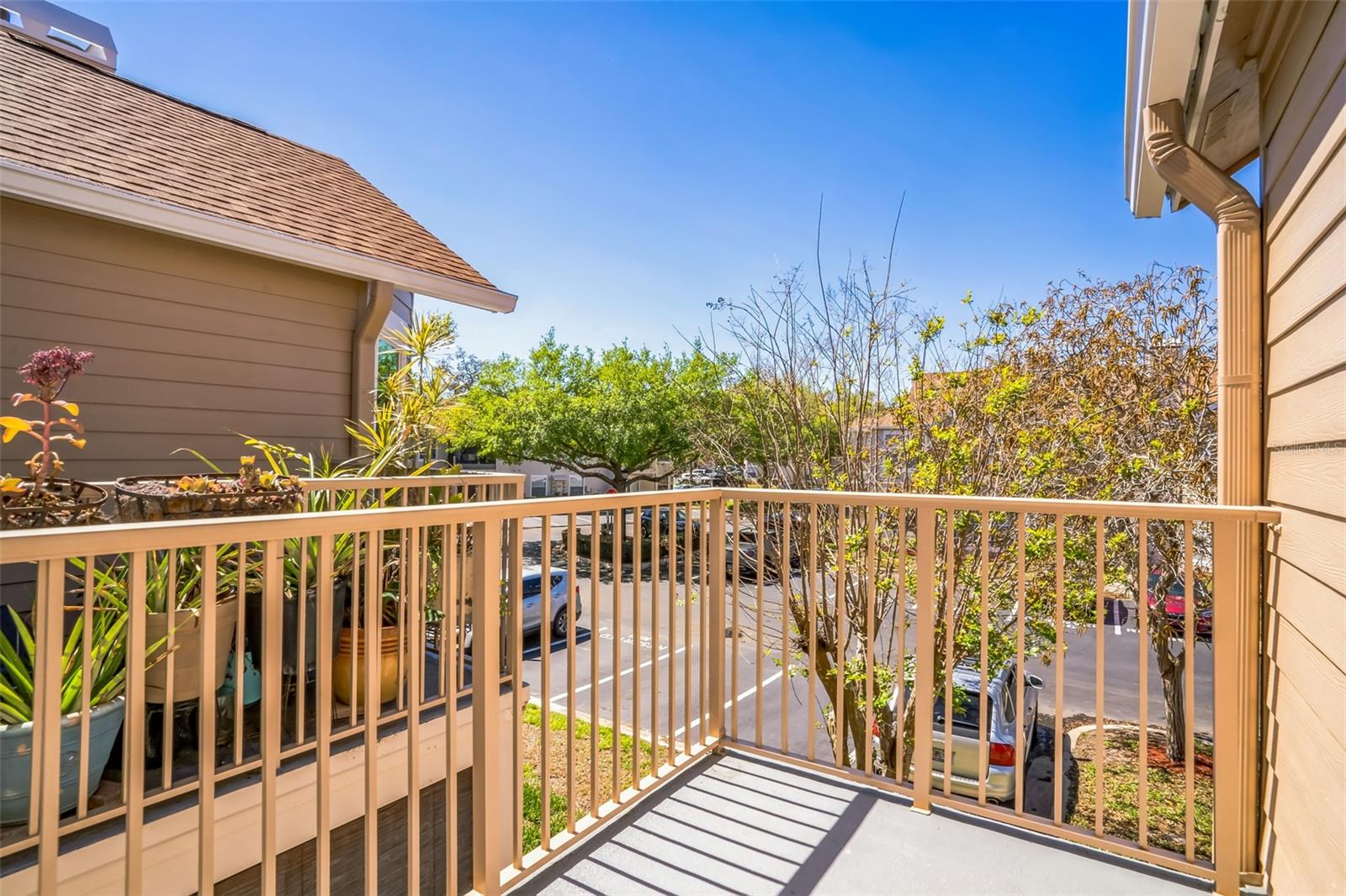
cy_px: 448
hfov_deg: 93.3
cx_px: 673
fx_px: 635
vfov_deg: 70.4
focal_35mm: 17
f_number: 14
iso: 125
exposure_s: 1/60
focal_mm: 17
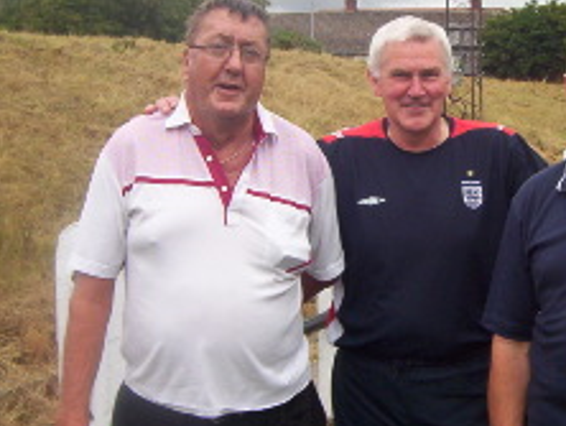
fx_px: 1064
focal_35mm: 65
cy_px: 156
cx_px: 426
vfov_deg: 22.6
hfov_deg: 29.3
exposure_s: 1/344
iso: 100
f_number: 5.24
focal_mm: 5.54
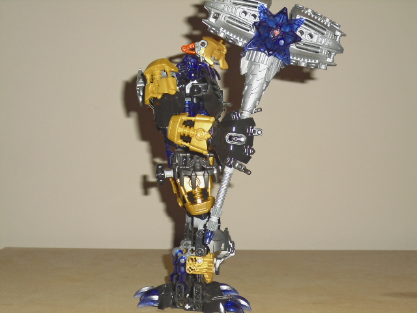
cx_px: 208
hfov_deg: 30.7
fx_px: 759
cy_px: 156
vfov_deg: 23.3
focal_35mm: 63
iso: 200
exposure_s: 1/60
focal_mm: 11.2
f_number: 4.2
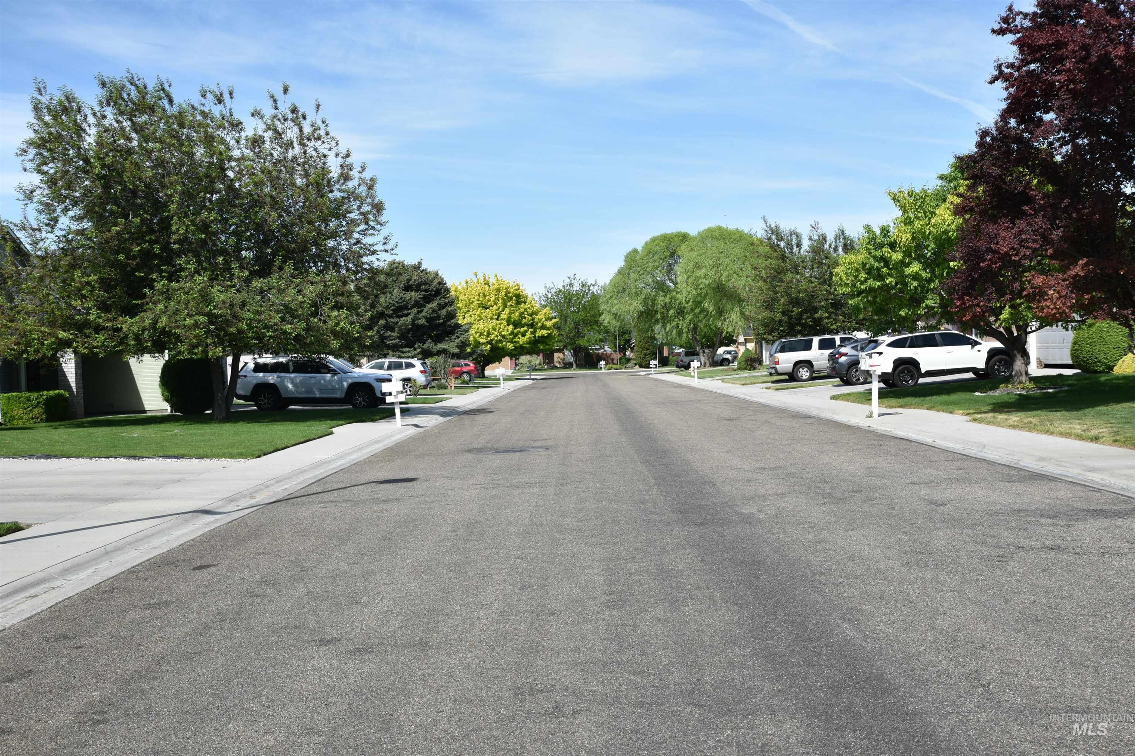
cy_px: 378
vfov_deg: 33.4
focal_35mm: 40
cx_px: 568
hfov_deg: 48.5
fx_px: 1261
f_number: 9
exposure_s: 1/320
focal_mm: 40
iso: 200
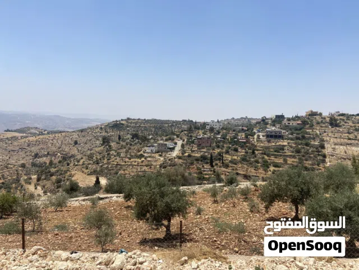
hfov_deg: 67.3
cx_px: 180
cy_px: 135
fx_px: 270
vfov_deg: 53.1
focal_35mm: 26
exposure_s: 1/4608
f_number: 1.8
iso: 32
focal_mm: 4.25
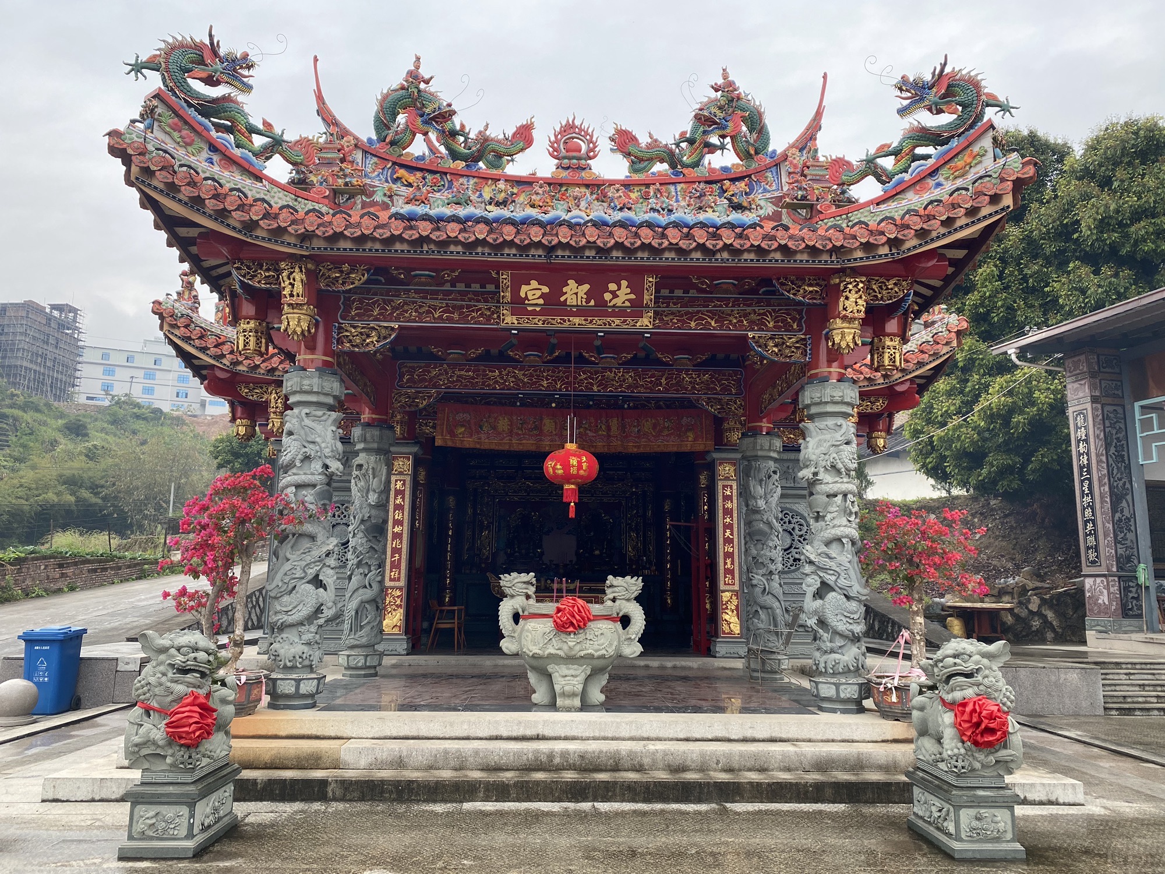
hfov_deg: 67.3
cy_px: 437
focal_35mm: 26
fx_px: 875
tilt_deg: +9.9
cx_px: 582
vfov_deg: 53.1
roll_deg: -1.5
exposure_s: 1/122
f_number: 1.8
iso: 40
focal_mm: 4.25
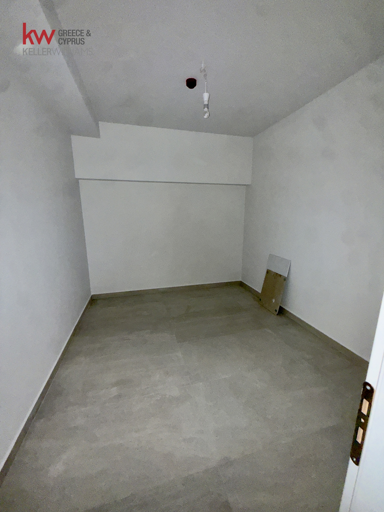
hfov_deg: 85.7
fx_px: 207
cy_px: 256
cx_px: 192
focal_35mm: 14
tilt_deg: -10.8
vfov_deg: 102.1
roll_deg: +0.0
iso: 400
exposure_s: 1/30
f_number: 2.2
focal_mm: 2.22
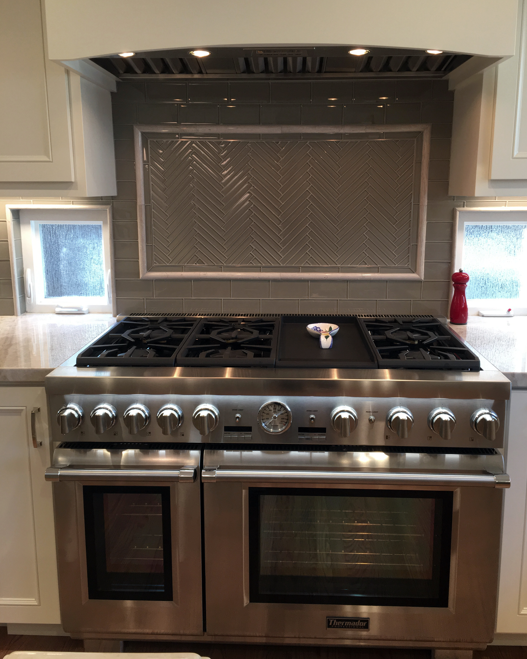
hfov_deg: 47.1
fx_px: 604
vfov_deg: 57.1
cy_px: 299
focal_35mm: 31
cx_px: 270
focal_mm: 4.15
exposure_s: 1/30
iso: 50
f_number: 2.2
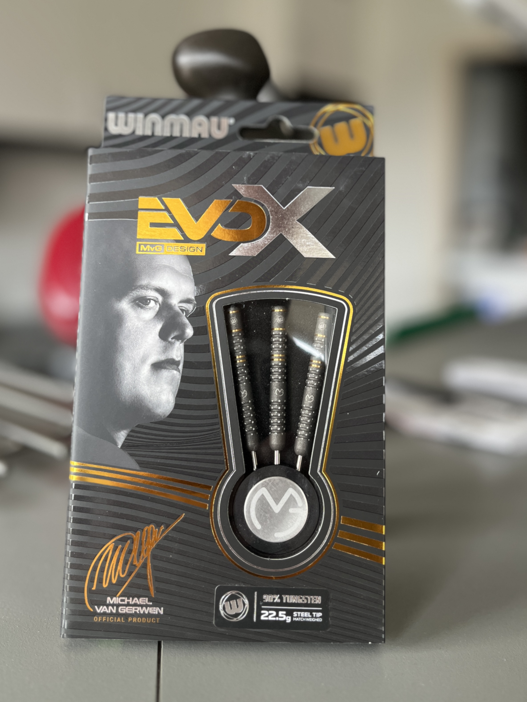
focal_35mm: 26
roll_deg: -0.8
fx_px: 528
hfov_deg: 53.1
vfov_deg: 67.3
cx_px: 264
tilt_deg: -7.6
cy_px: 351
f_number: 1.6
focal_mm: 5.1
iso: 100
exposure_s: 1/122
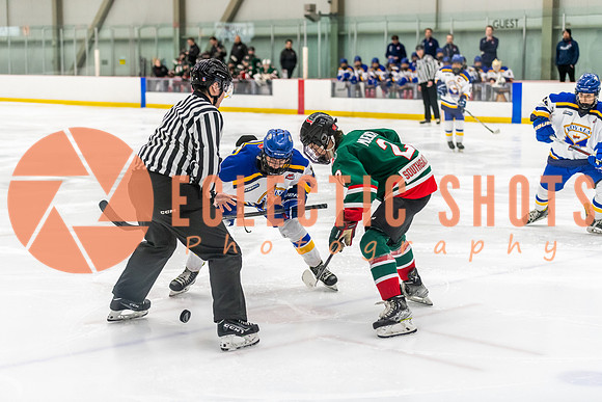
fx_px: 1204
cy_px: 201
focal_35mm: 72
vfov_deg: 18.9
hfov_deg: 28.1
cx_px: 301
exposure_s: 1/800
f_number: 2.8
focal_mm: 70
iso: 4000
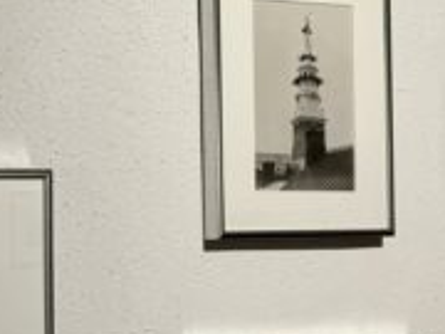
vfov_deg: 8.6
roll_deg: +1.9
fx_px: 2198
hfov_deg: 11.6
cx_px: 279
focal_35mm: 171
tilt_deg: -0.7
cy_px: 304
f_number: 2.8
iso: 100
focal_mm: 9
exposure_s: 1/120
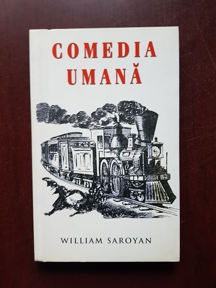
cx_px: 108
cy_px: 144
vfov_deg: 67.3
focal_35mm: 26
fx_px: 216
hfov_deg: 53.1
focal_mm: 4.3
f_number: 1.7
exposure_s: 1/12
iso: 200
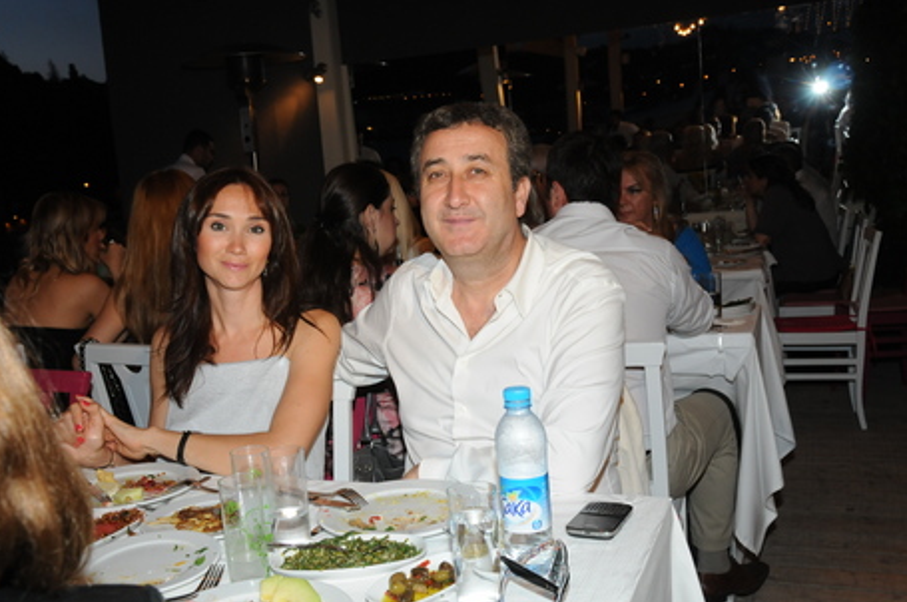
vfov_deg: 34.9
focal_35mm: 38
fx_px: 956
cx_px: 437
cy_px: 312
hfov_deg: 50.7
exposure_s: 1/60
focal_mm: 24
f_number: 7.1
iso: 800
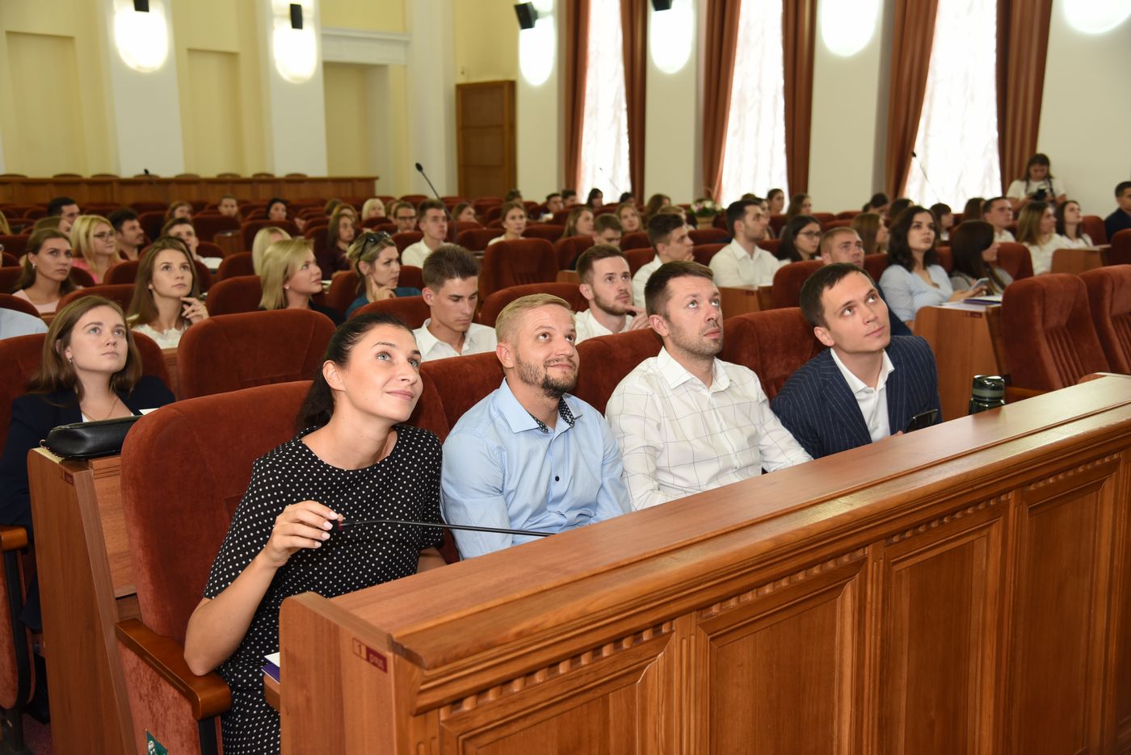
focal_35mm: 35
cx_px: 566
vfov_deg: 37.9
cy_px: 378
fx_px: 1100
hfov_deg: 54.4
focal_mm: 35
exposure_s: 1/200
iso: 1000
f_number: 4
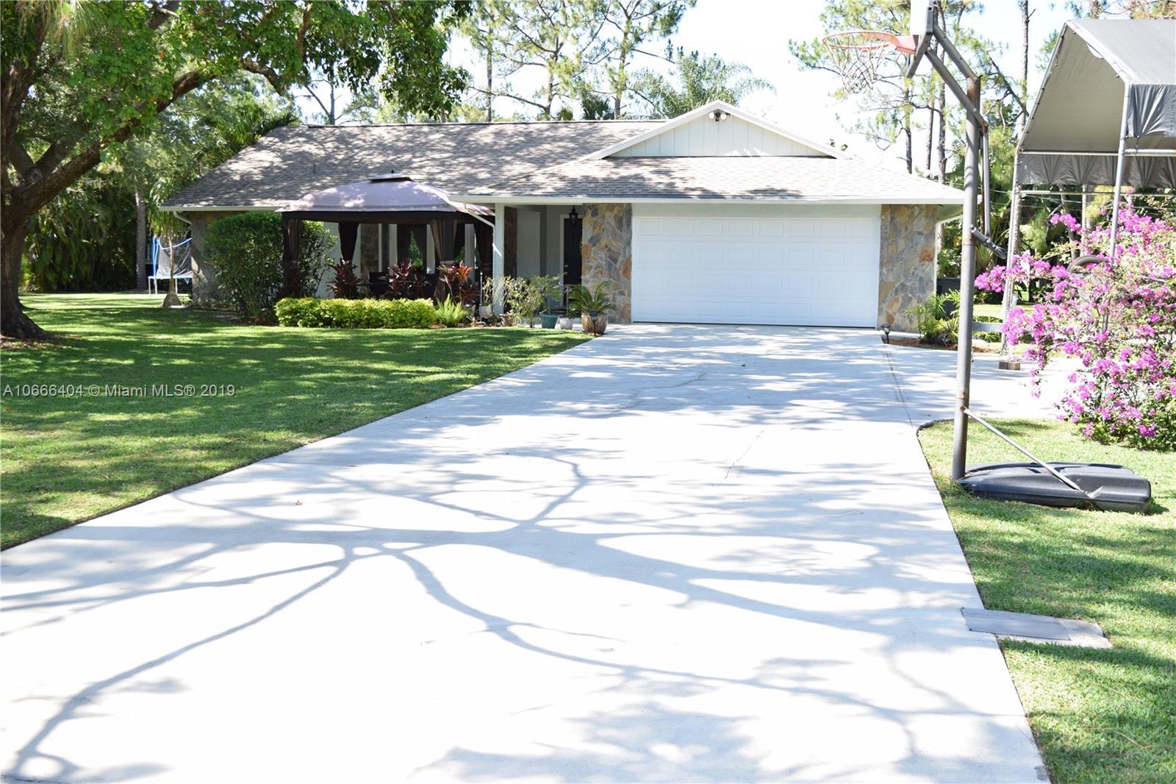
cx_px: 588
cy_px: 392
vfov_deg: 36.9
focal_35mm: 36
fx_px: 1176
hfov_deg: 53.1
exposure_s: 1/125
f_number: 5
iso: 100
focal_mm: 24
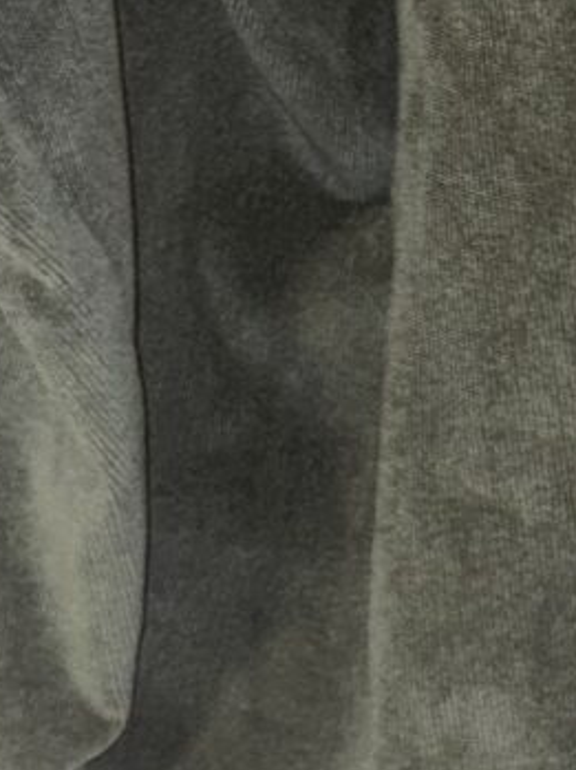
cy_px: -342
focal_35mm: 141
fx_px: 3134
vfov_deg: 13.3
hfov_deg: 10.0
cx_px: 1026
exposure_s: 1/6
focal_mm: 6.76
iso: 125
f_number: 1.78
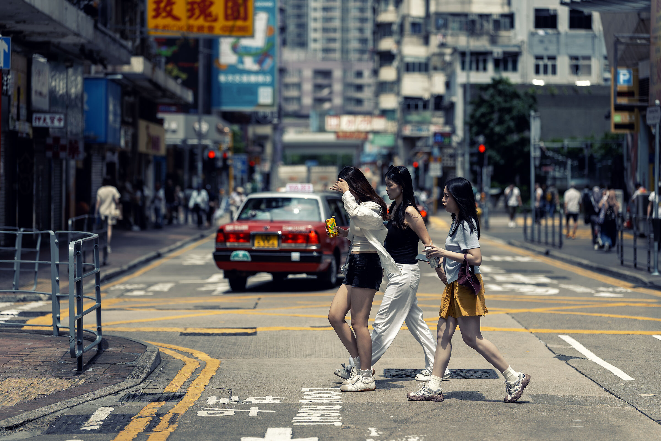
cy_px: 220
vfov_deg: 14.7
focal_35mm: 93
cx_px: 330
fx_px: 1707
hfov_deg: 21.9
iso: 100
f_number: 2
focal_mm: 93
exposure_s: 1/3200
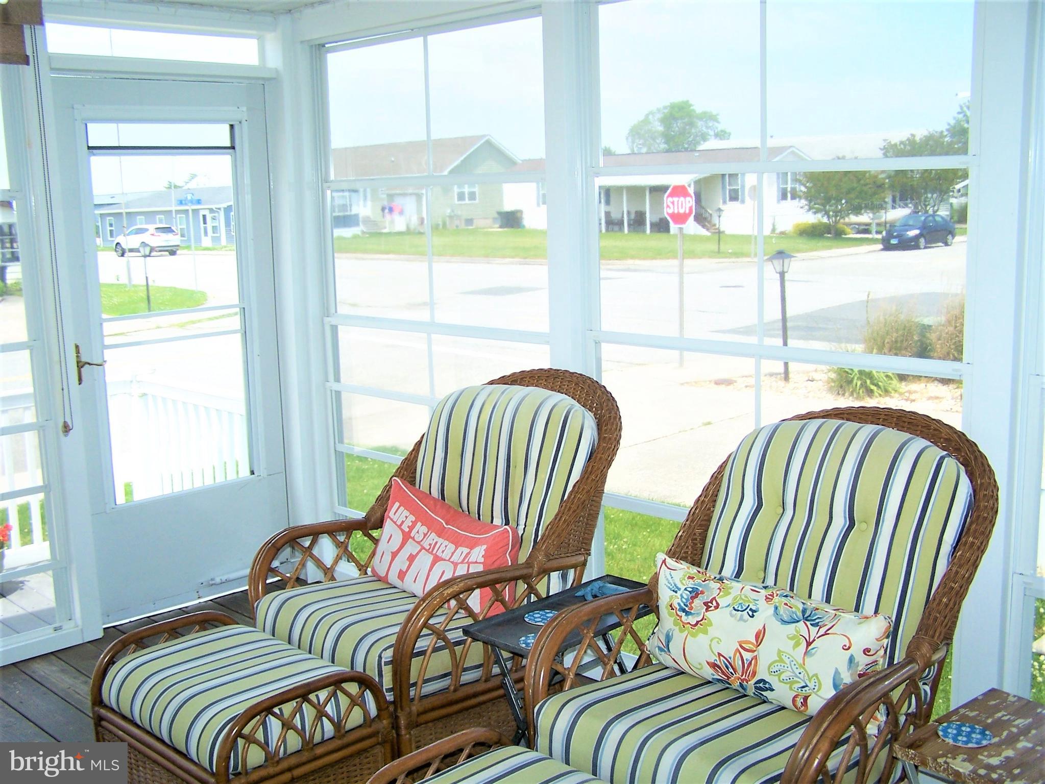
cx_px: 522
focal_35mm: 38
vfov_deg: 37.7
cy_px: 392
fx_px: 1147
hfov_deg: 49.0
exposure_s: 1/500
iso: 80
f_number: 2.8
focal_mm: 6.3
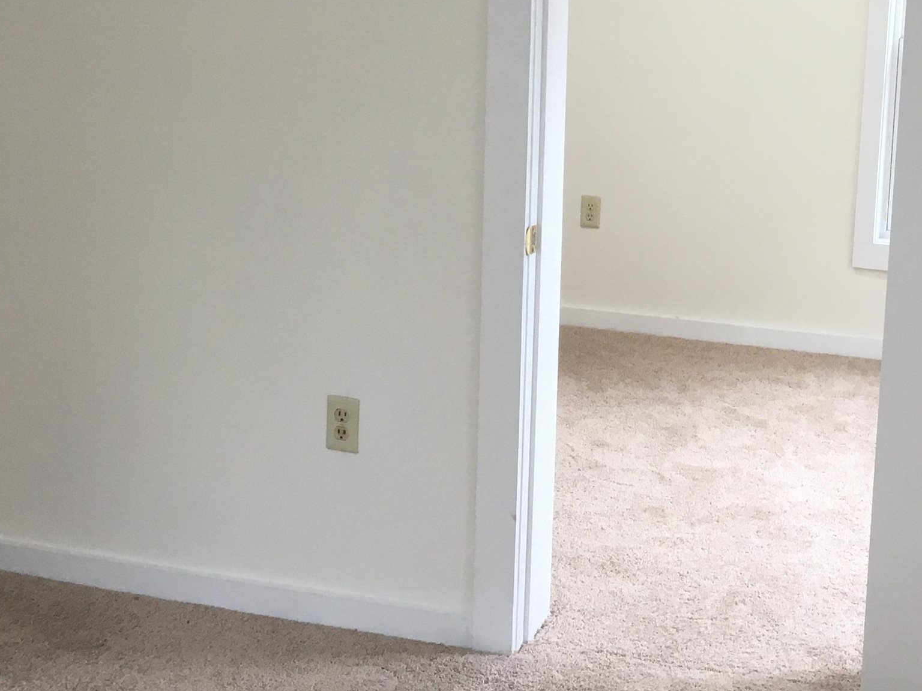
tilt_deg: -10.3
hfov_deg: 32.2
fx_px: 1545
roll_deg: -1.9
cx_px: 754
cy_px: 213
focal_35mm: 58
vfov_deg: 25.1
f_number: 2.2
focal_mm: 4.15
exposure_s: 1/30
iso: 25
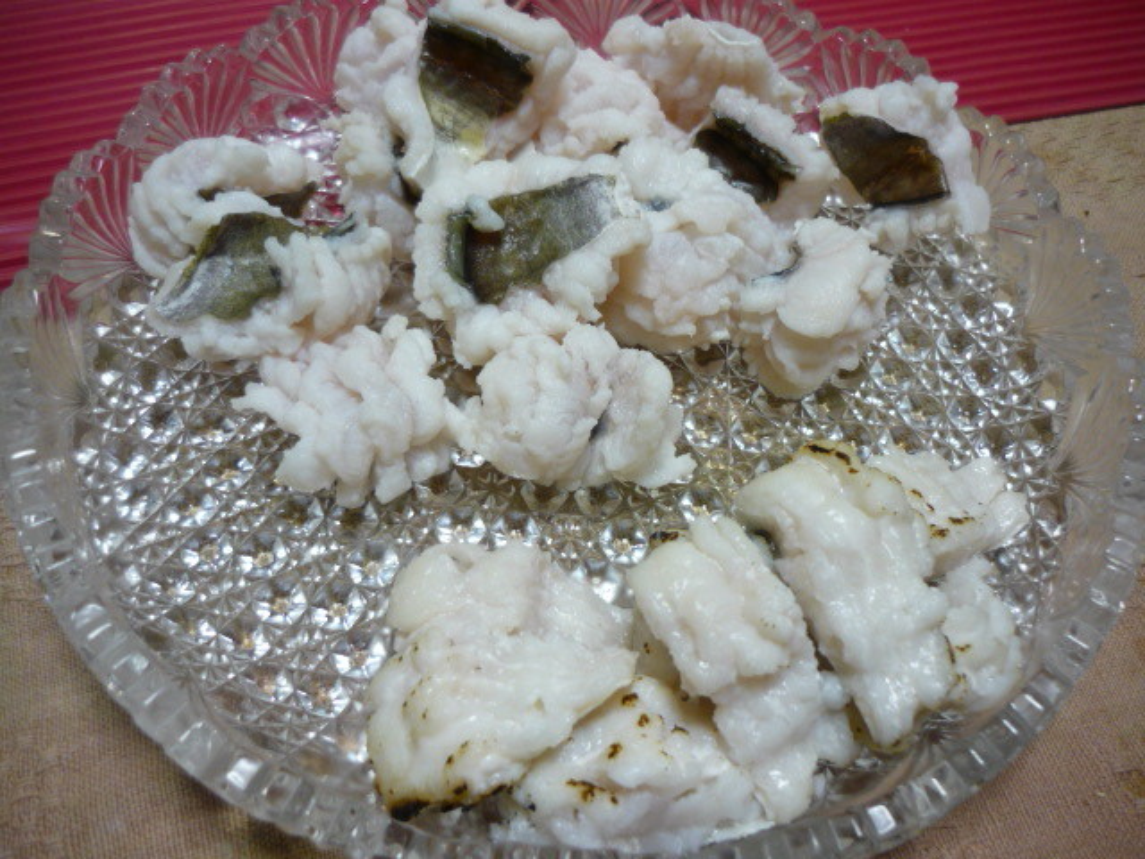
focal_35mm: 33
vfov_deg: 42.9
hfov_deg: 55.4
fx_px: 1092
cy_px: 430
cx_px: 572
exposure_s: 1/30
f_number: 2.8
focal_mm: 5.5
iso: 125
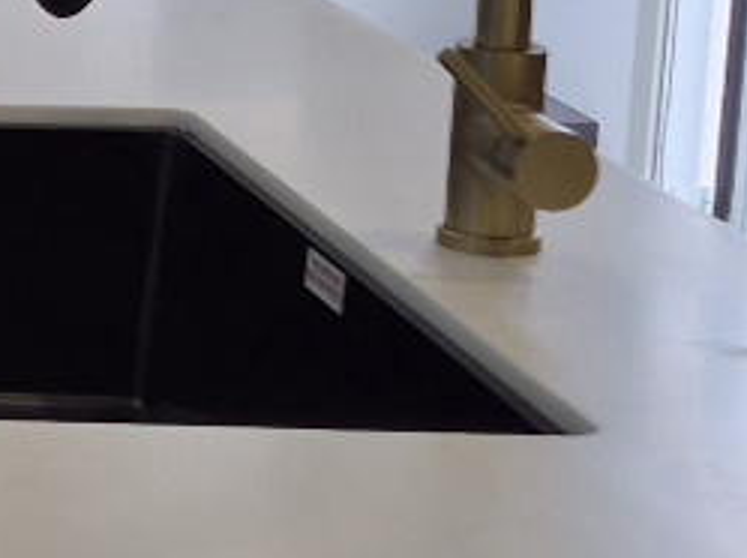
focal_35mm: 148
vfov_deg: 9.9
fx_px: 3189
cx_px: -807
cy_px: -12
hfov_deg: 11.8
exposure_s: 1/51
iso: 32
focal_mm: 5.4
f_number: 1.8
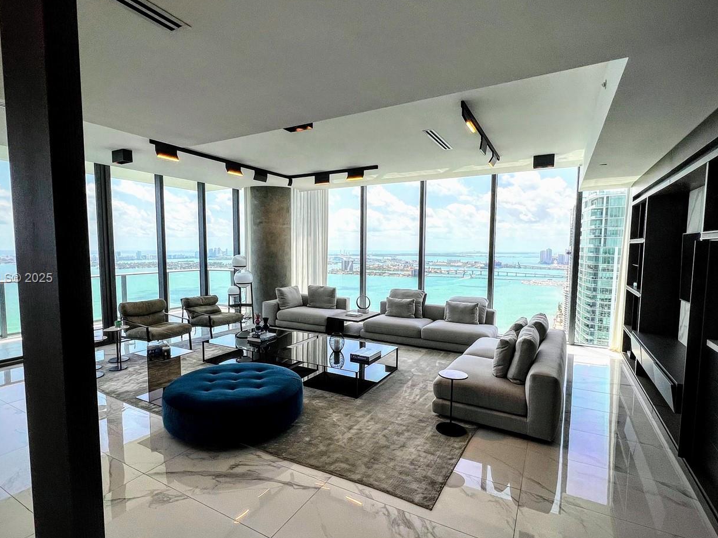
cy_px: 279
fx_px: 353
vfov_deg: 74.7
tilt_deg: -4.7
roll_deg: +0.3
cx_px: 334
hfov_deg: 90.9
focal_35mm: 17
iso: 32
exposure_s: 1/943
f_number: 1.8
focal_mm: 1.57
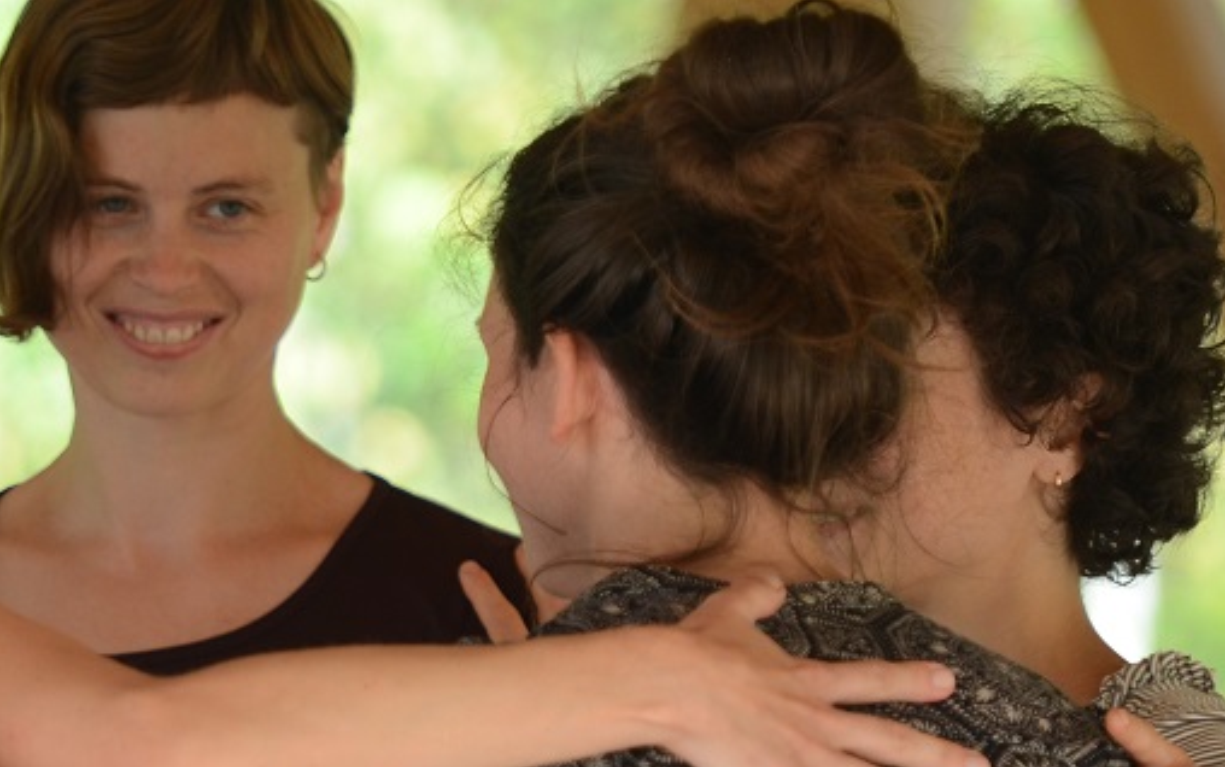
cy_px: 955
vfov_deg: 2.1
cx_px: -215
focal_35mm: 630
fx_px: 21049
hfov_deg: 3.3
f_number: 2.8
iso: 320
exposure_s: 1/500
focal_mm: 175
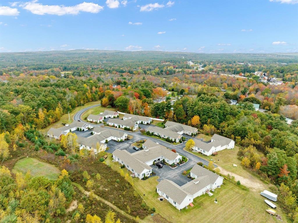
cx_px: 149
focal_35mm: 24
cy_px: 112
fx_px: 206
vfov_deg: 56.7
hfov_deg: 71.6
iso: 330
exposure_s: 1/400
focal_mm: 12.29
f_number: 2.8
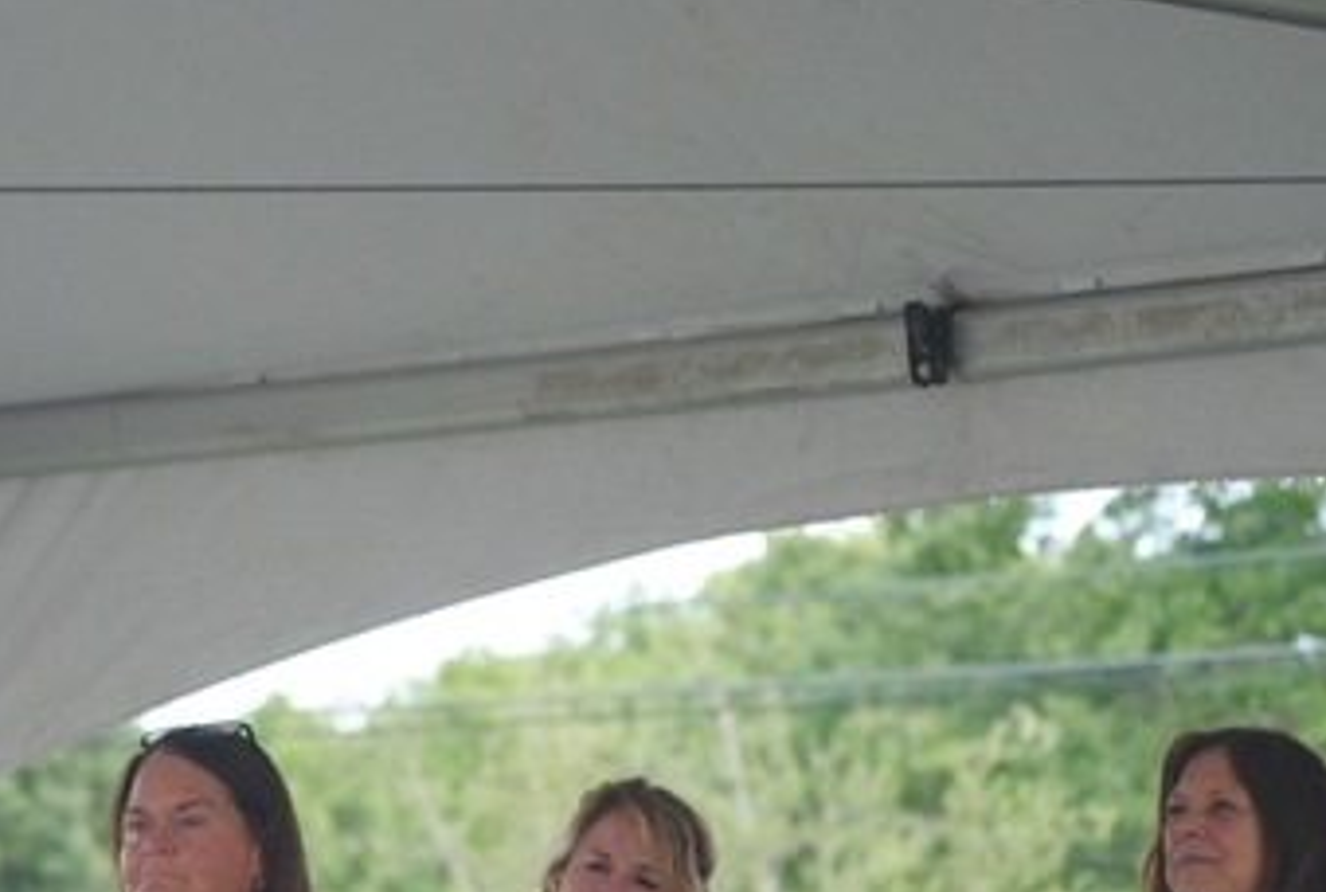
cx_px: 235
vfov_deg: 4.1
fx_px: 12415
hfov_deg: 6.1
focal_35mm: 336
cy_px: 902
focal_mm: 95
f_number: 4.5
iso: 220
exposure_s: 1/125
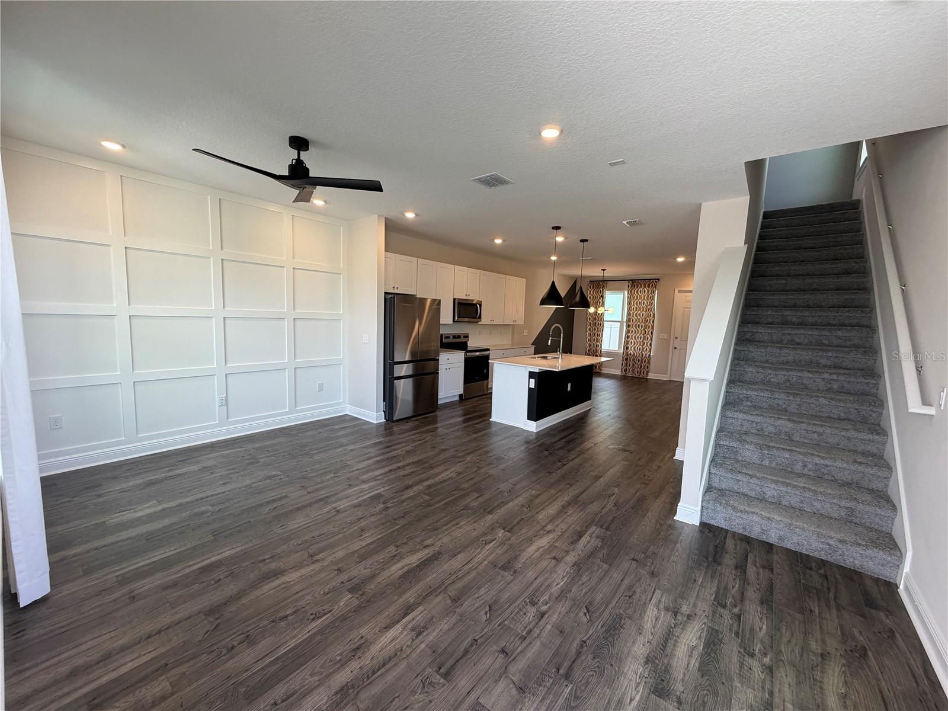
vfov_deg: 85.7
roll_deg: -2.1
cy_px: 356
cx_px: 474
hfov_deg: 102.1
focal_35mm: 14
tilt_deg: -5.4
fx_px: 383
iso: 100
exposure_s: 1/120
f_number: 2.2
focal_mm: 2.22
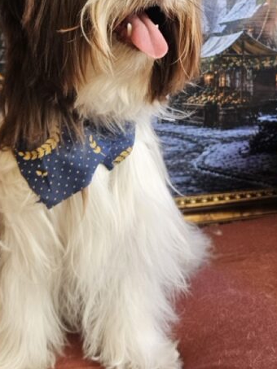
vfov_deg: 35.2
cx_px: 145
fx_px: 555
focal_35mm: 52
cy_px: 57
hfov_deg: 28.0
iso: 160
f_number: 1.8
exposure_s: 1/207
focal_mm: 5.4
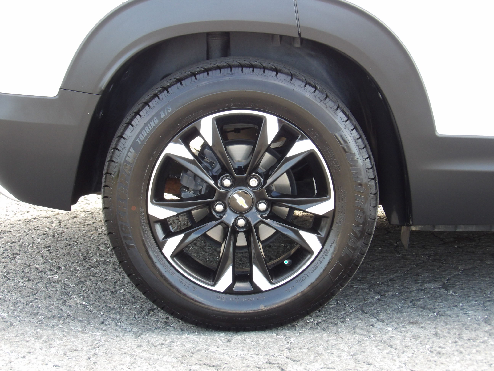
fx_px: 2041
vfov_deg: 10.4
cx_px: 247
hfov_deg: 13.8
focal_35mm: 143
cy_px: 186
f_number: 4.3
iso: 200
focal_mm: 25.6
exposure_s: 1/56
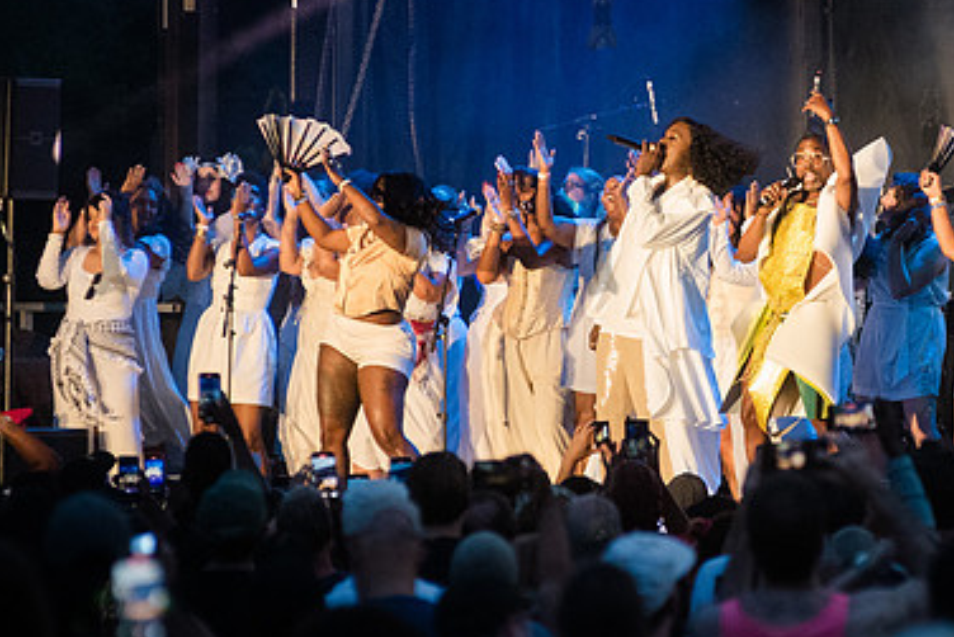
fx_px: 11213
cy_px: 278
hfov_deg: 4.9
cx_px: 749
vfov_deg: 3.3
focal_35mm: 423
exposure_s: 1/800
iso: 4000
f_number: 4
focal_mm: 200
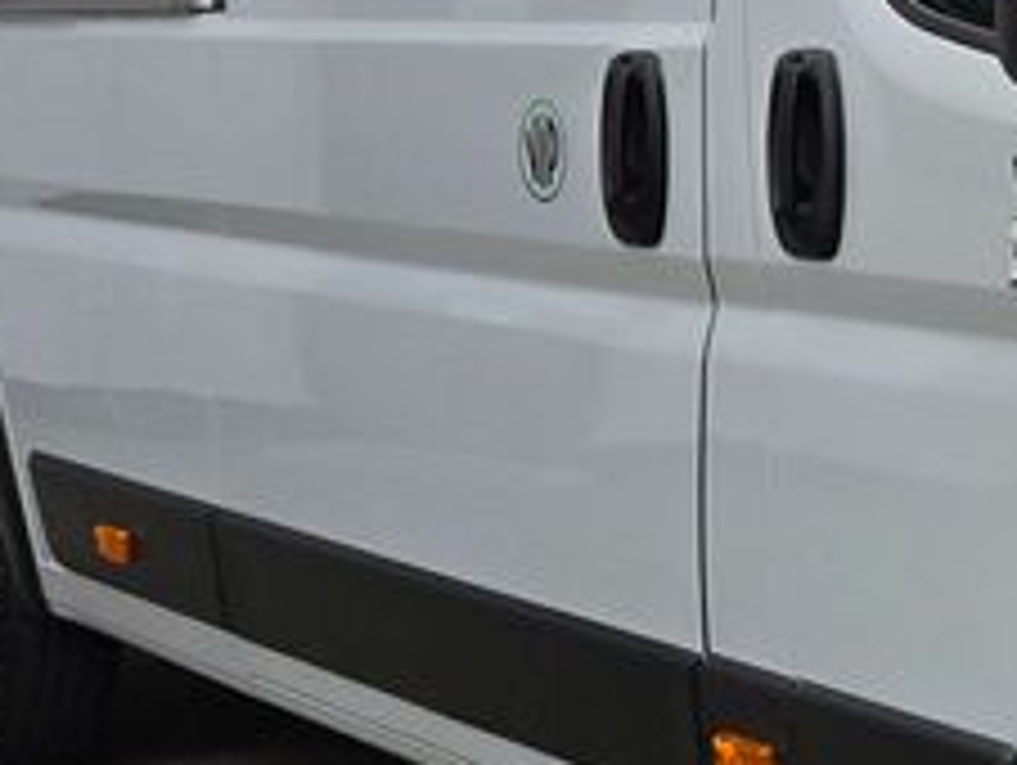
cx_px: 1480
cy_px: 166
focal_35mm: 104
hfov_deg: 17.2
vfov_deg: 14.2
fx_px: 3059
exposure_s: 1/180
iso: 32
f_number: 1.8
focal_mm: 5.4
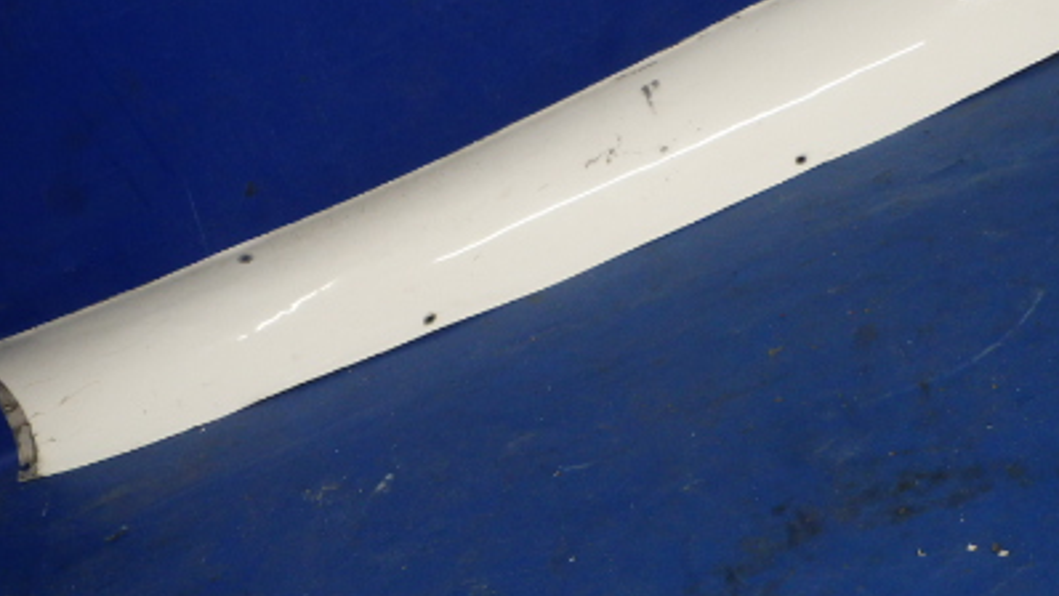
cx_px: 764
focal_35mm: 49
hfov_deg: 41.1
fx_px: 1376
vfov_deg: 24.3
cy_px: 202
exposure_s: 1/30
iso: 250
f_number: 3.9
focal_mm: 5
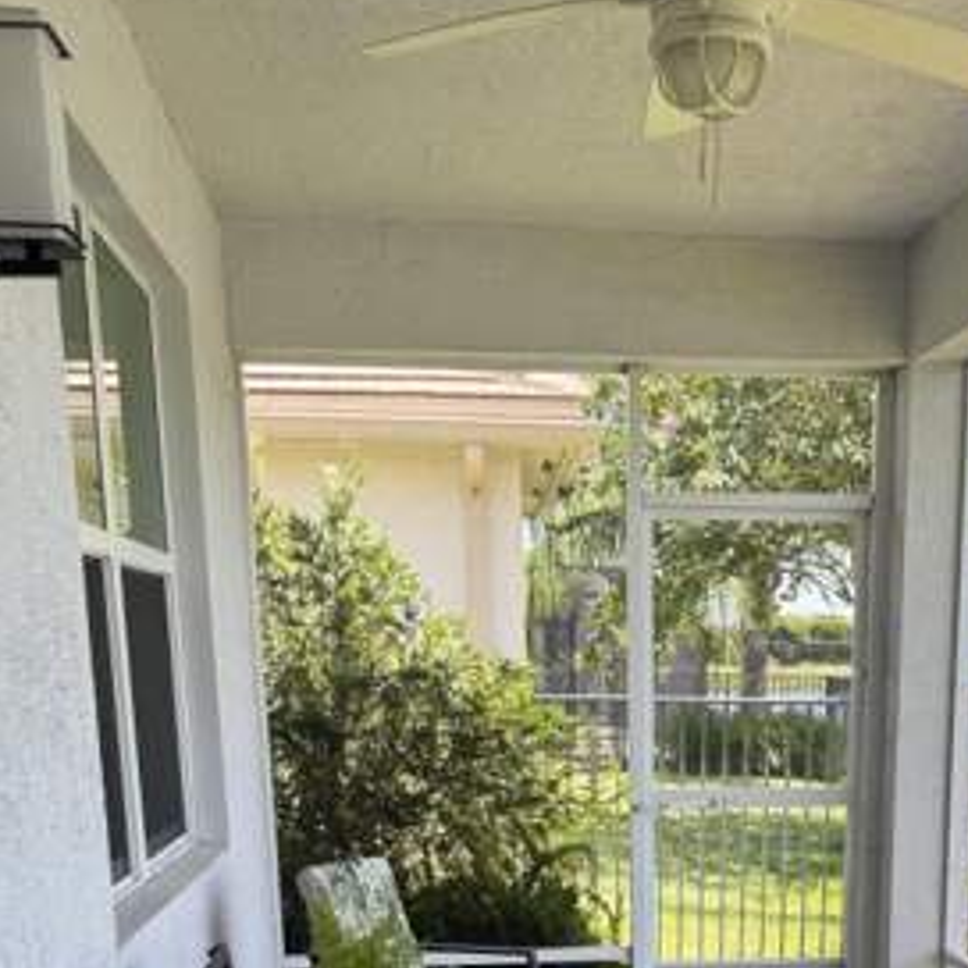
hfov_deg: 33.6
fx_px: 1582
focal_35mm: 50
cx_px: 676
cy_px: 1028
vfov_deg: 30.8
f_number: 1.78
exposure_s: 1/393
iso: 80
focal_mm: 6.76
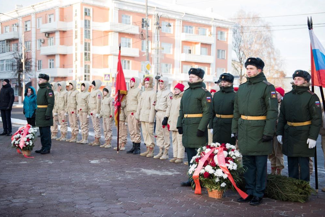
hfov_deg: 40.3
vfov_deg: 27.5
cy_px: 107
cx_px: 162
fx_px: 442
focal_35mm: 49
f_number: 3.2
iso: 250
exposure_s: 1/320
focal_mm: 48
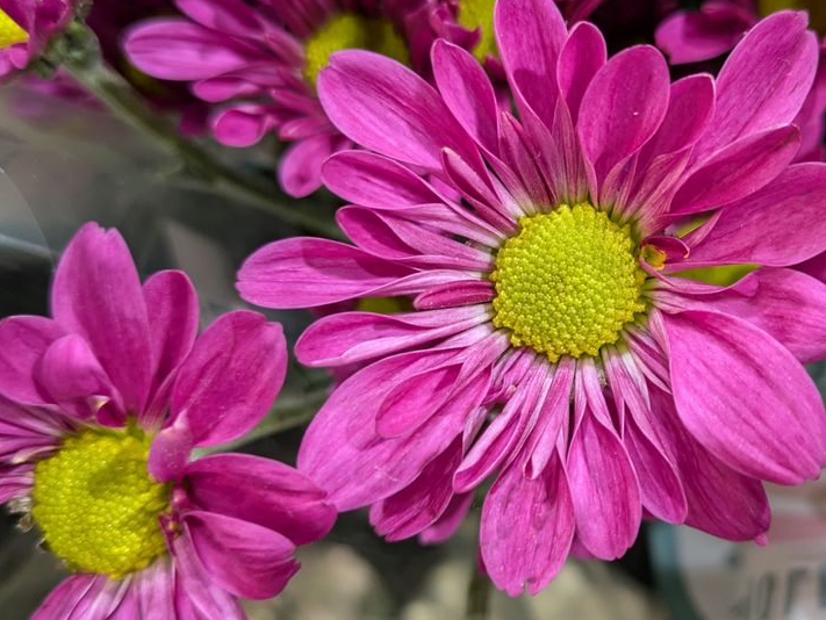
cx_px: 561
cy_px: 285
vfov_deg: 32.2
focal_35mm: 45
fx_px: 1074
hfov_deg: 41.4
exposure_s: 1/40
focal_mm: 5.43
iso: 294
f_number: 1.89
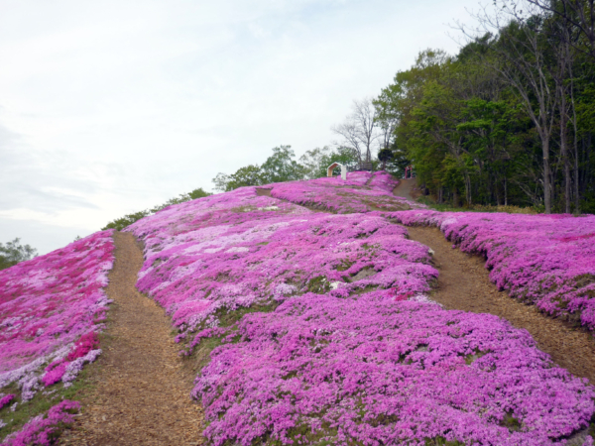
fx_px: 619
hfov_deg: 51.4
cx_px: 298
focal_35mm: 36
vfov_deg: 39.7
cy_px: 223
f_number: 8
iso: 100
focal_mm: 6
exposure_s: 1/125
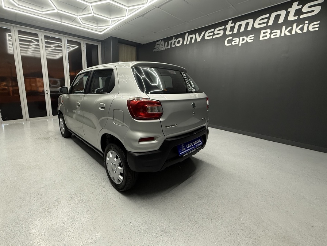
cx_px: 147
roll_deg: -1.1
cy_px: 113
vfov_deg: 78.0
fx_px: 151
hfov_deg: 94.2
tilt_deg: -10.2
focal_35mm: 16
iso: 250
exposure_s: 1/100
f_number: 2.2
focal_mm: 2.22
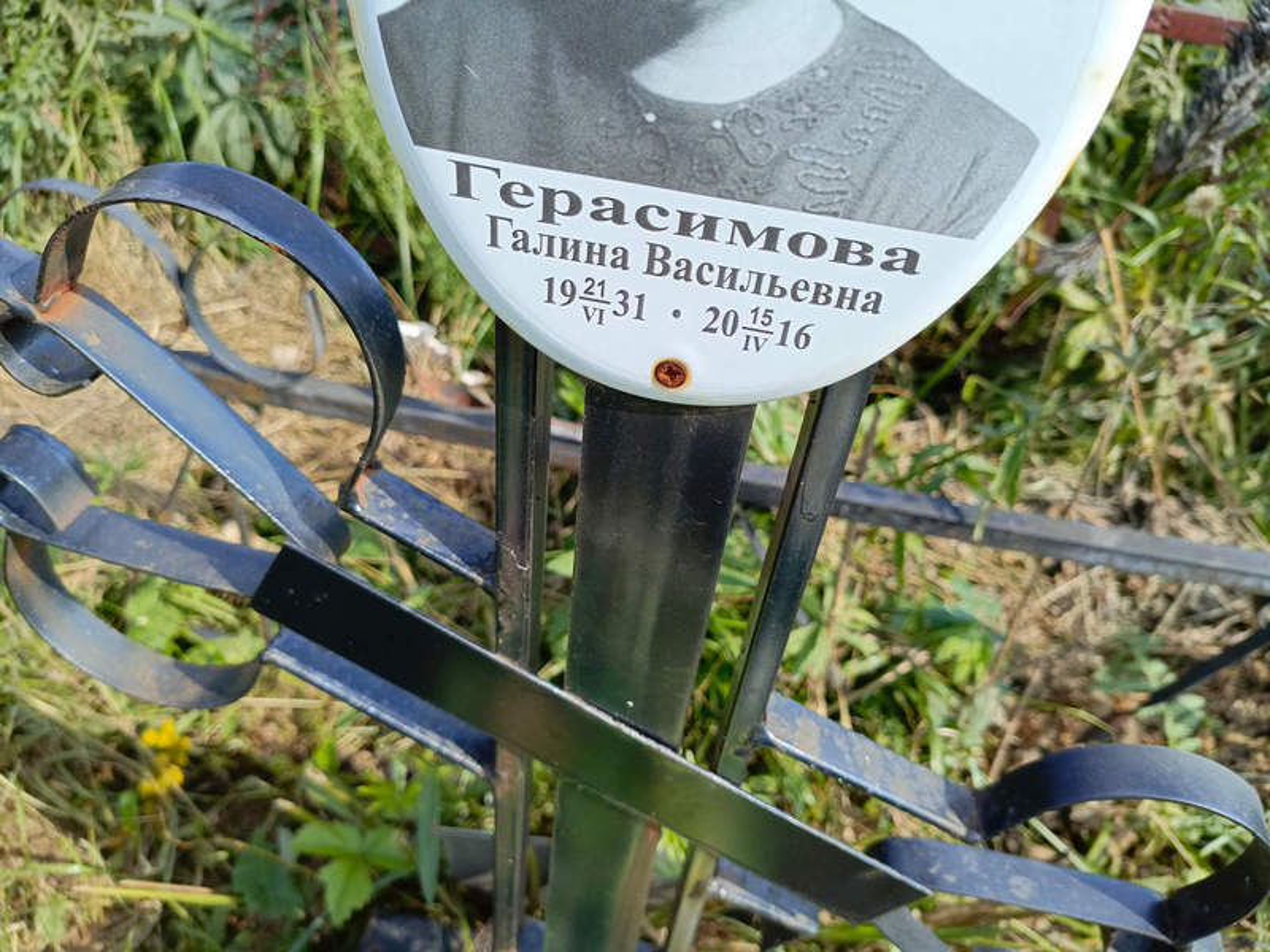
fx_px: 917
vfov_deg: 54.9
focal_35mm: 25
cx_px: 635
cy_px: 476
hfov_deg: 69.4
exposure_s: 1/612
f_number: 1.69
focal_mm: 4.76
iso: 111
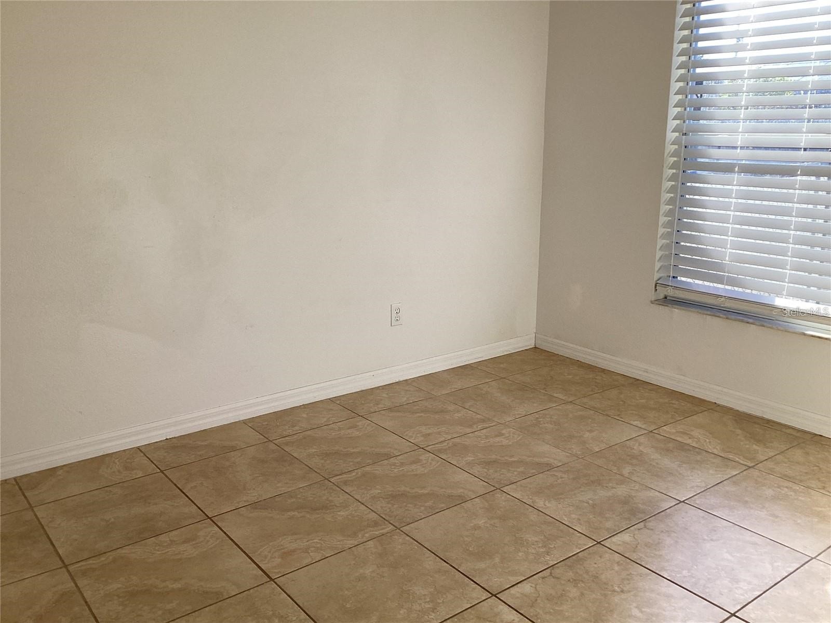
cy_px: 312
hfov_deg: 58.4
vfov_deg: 45.4
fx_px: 744
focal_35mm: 31
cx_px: 416
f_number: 2.4
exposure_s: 1/235
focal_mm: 3.3
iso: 25
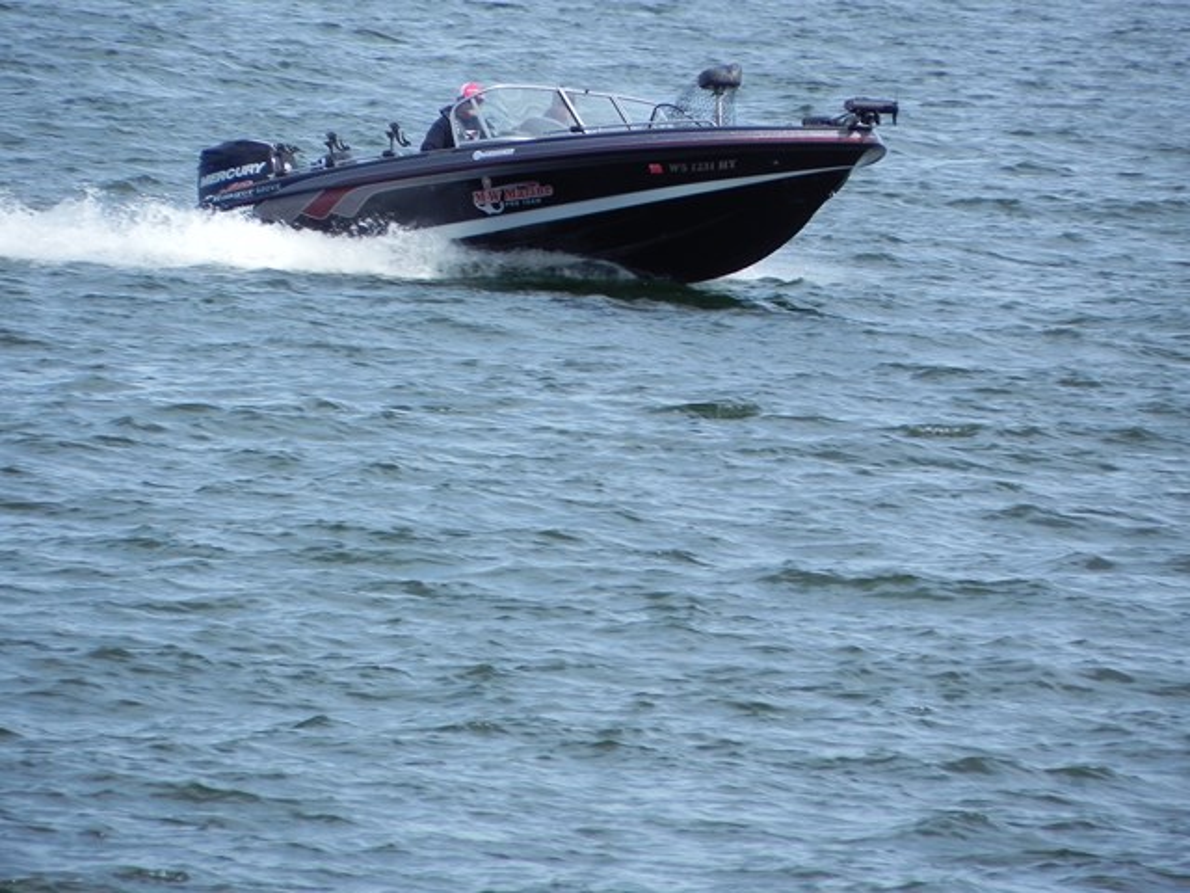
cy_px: 446
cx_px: 595
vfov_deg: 2.2
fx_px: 23308
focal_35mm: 678
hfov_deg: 2.9
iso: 160
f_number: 6.3
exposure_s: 1/406
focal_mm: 120
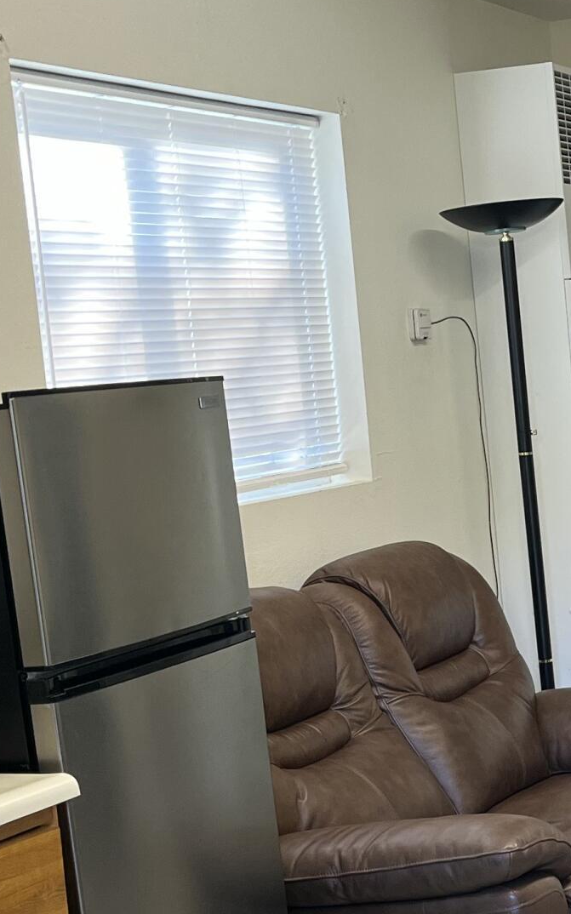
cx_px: 760
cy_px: 564
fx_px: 1918
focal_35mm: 77
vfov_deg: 26.7
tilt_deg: -7.2
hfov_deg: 16.0
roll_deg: +4.3
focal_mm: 5.1
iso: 80
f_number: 1.6
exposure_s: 1/60
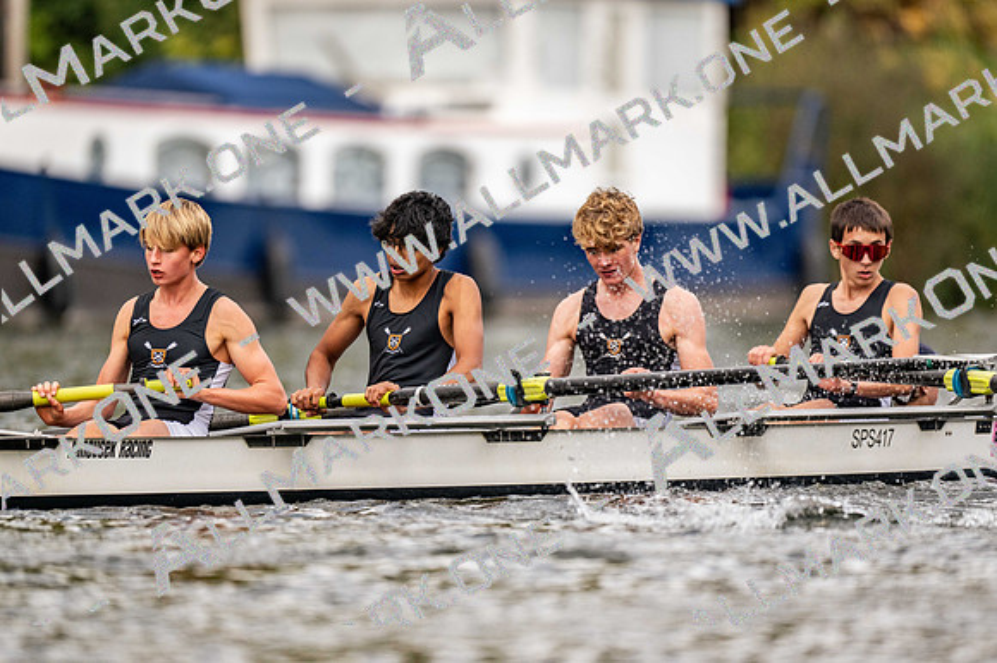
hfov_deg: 3.4
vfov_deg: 2.3
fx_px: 16610
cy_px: 332
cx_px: 498
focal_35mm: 600
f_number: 4
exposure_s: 1/2500
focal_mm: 600
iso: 800
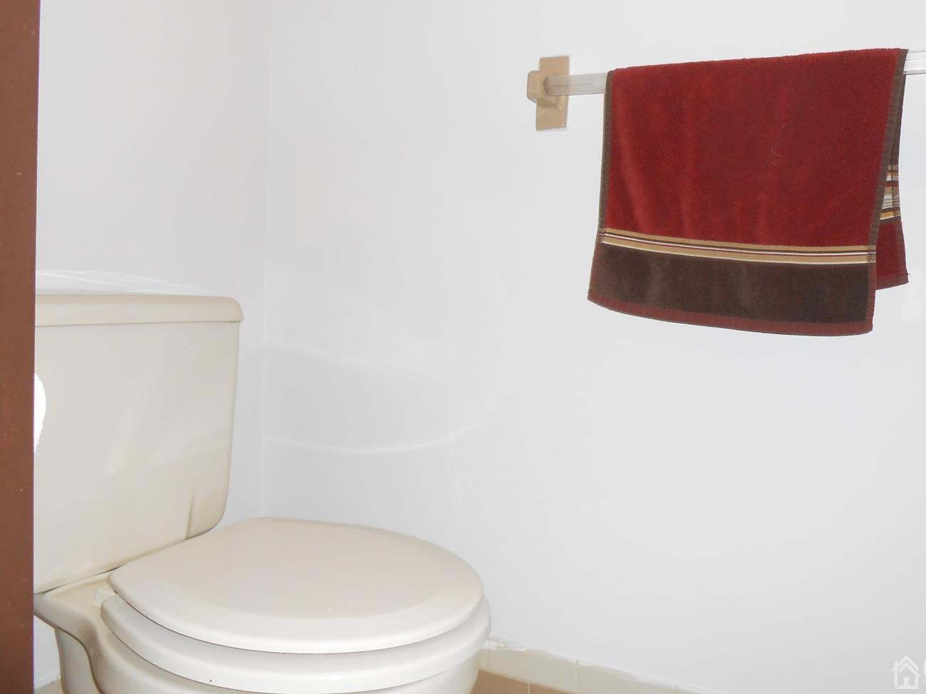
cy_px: 296
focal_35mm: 30
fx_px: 802
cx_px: 477
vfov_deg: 46.6
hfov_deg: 60.0
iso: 100
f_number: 3.5
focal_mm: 4.6
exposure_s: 1/25
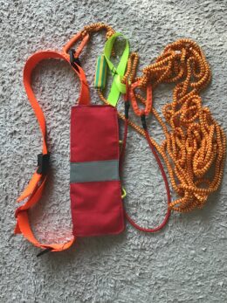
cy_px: 152
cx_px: 114
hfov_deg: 45.4
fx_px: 271
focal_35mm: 31
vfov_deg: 58.4
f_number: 2.4
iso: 64
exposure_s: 1/33
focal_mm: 3.3
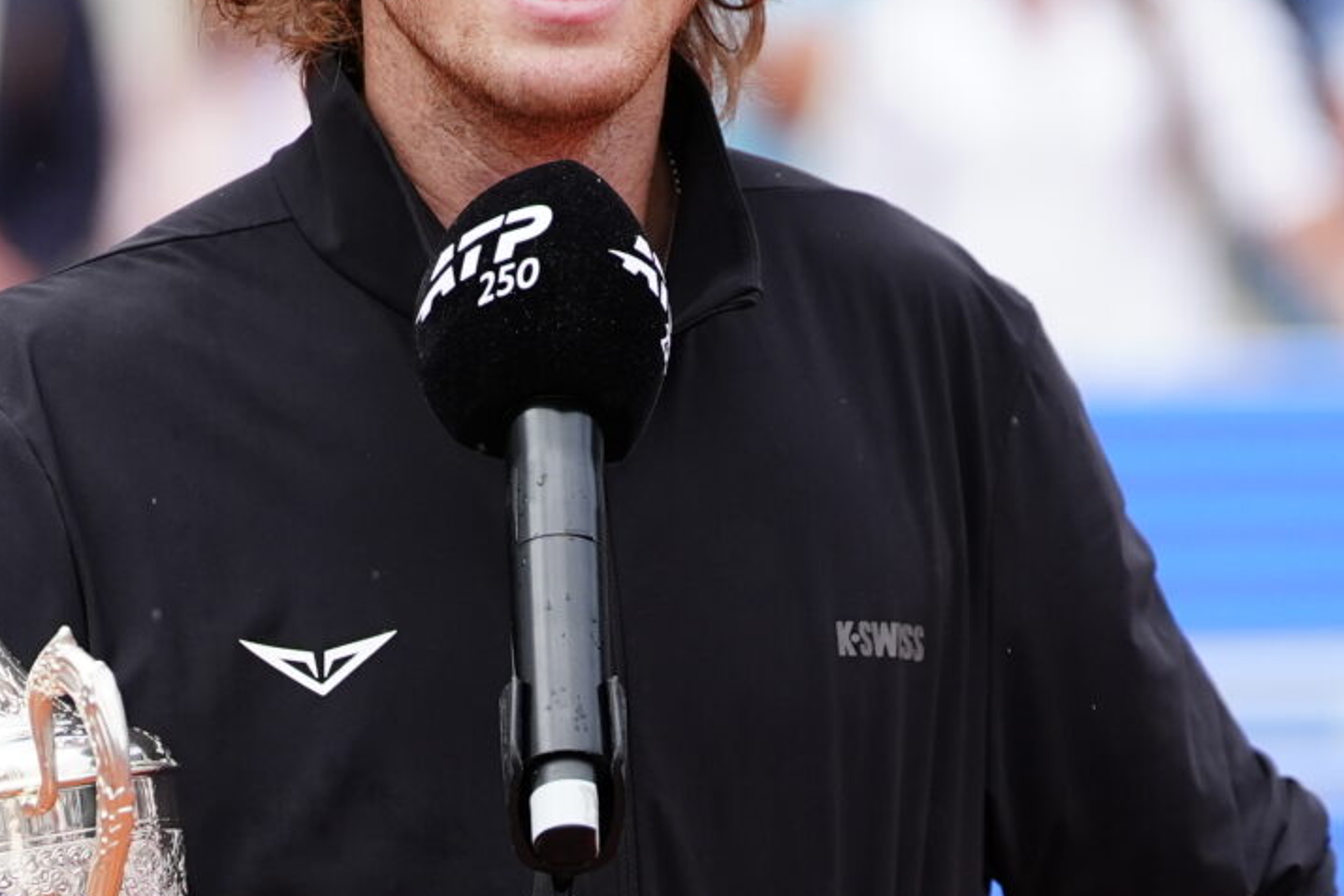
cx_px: 563
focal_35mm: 495
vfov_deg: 2.8
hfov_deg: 4.2
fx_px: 18479
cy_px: 810
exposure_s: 1/2500
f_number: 2.8
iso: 500
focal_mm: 138
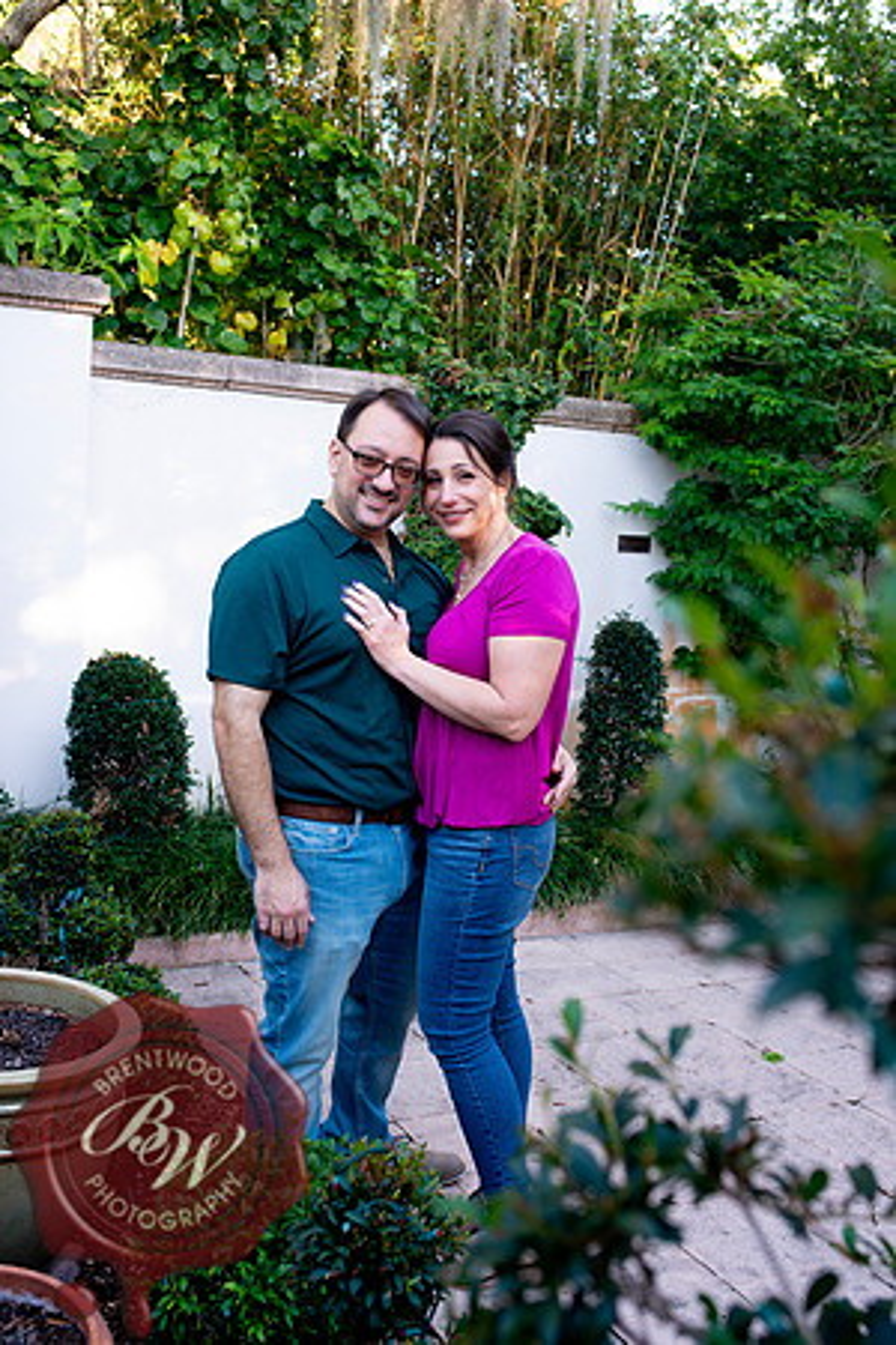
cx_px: 448
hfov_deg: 37.9
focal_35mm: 35
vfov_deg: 54.4
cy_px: 672
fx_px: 1307
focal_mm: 35
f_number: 4.5
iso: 320
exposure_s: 1/100
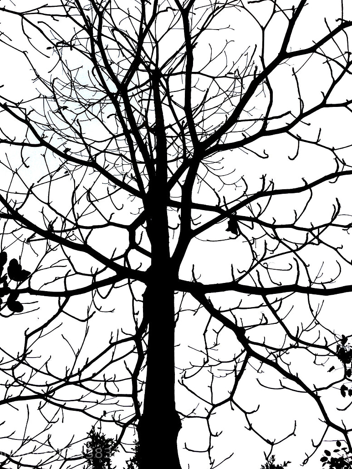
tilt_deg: +68.1
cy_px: 125
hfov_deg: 32.1
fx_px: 610
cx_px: 156
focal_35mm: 45
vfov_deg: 41.0
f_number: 2.2
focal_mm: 4.15
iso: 32
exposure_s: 1/1786
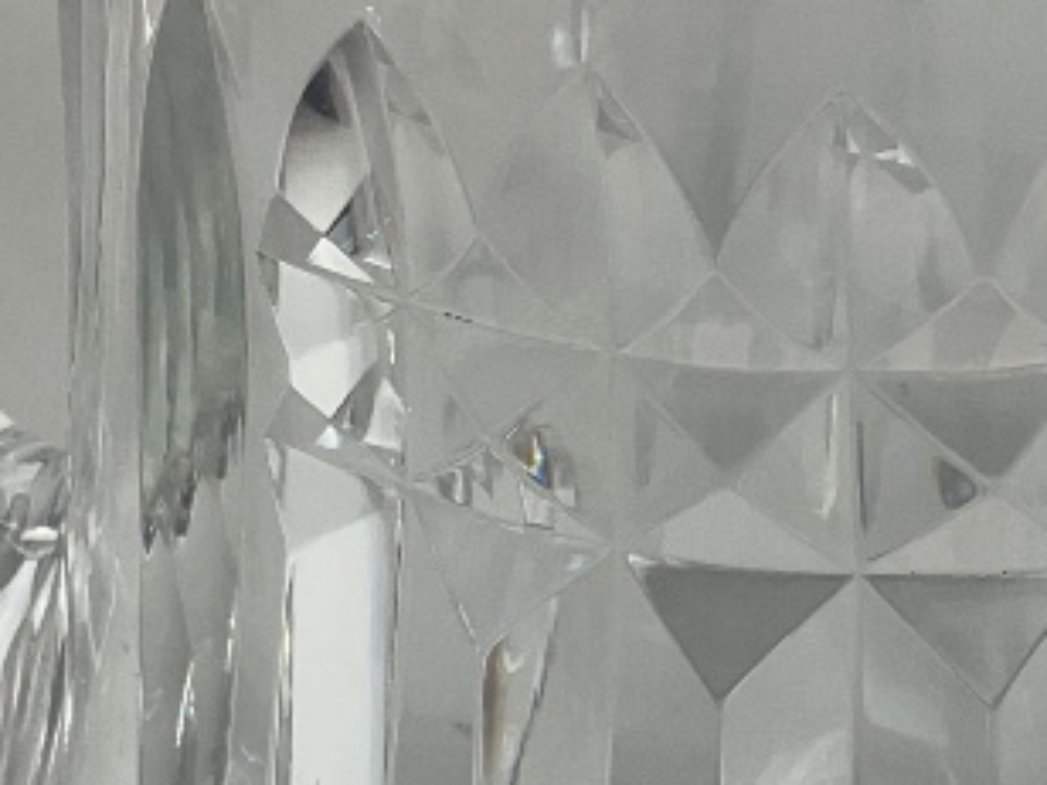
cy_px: 313
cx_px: 741
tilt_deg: -27.0
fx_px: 3418
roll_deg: +0.4
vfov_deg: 13.1
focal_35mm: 113
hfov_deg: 17.3
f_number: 1.8
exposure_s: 1/100
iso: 40
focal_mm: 3
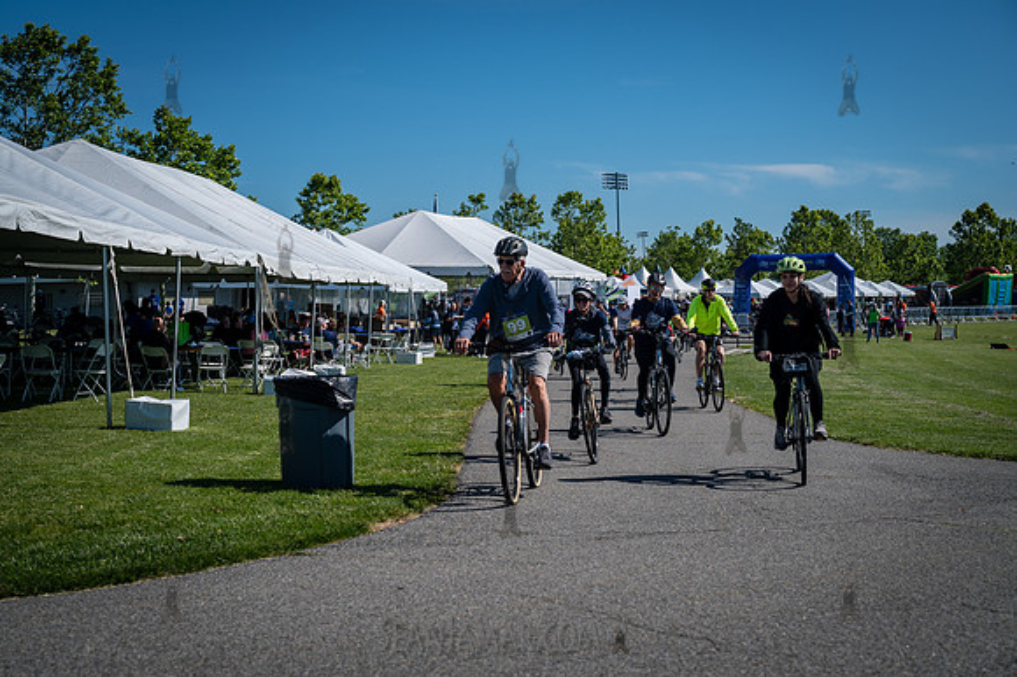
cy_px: 338
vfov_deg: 26.9
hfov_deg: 39.6
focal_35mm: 50
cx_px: 508
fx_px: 1413
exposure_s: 1/1600
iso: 160
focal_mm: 50
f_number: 4.5
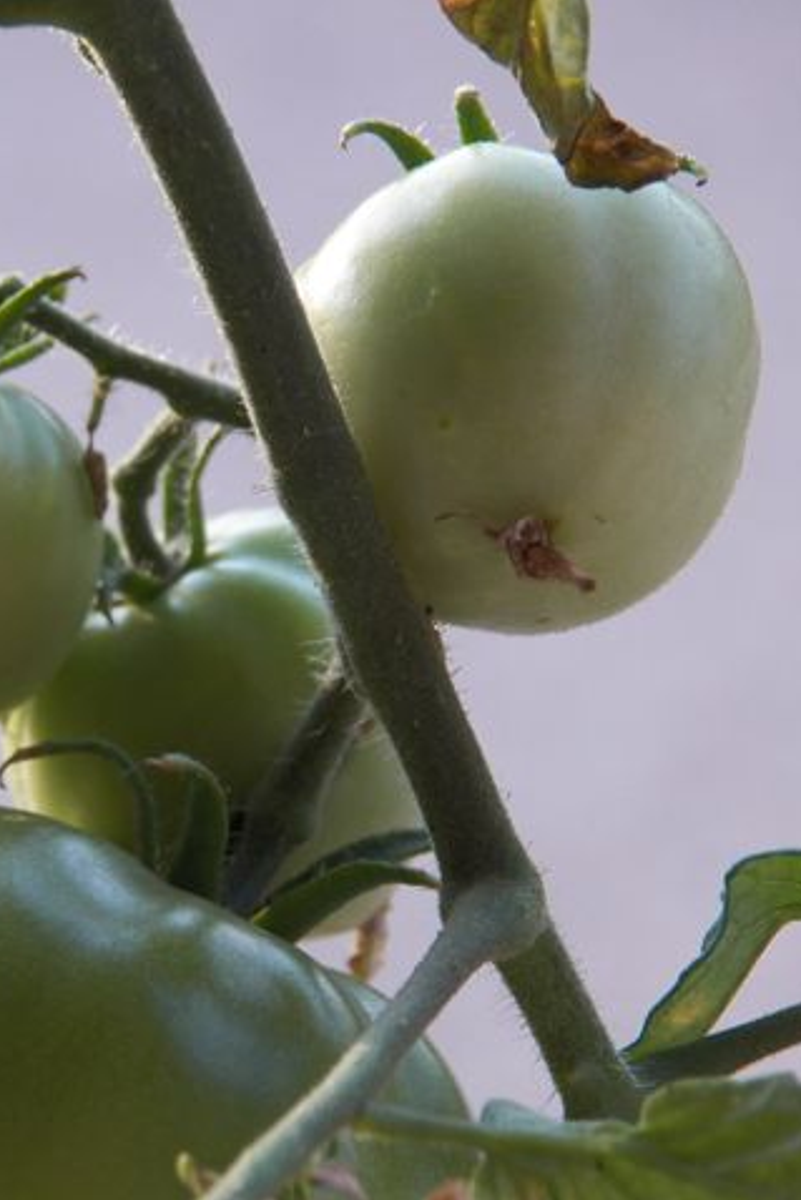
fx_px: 7570
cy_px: 600
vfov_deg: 9.1
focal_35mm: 227
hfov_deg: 6.0
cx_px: 93
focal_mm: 29.2
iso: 125
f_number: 4
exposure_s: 1/125
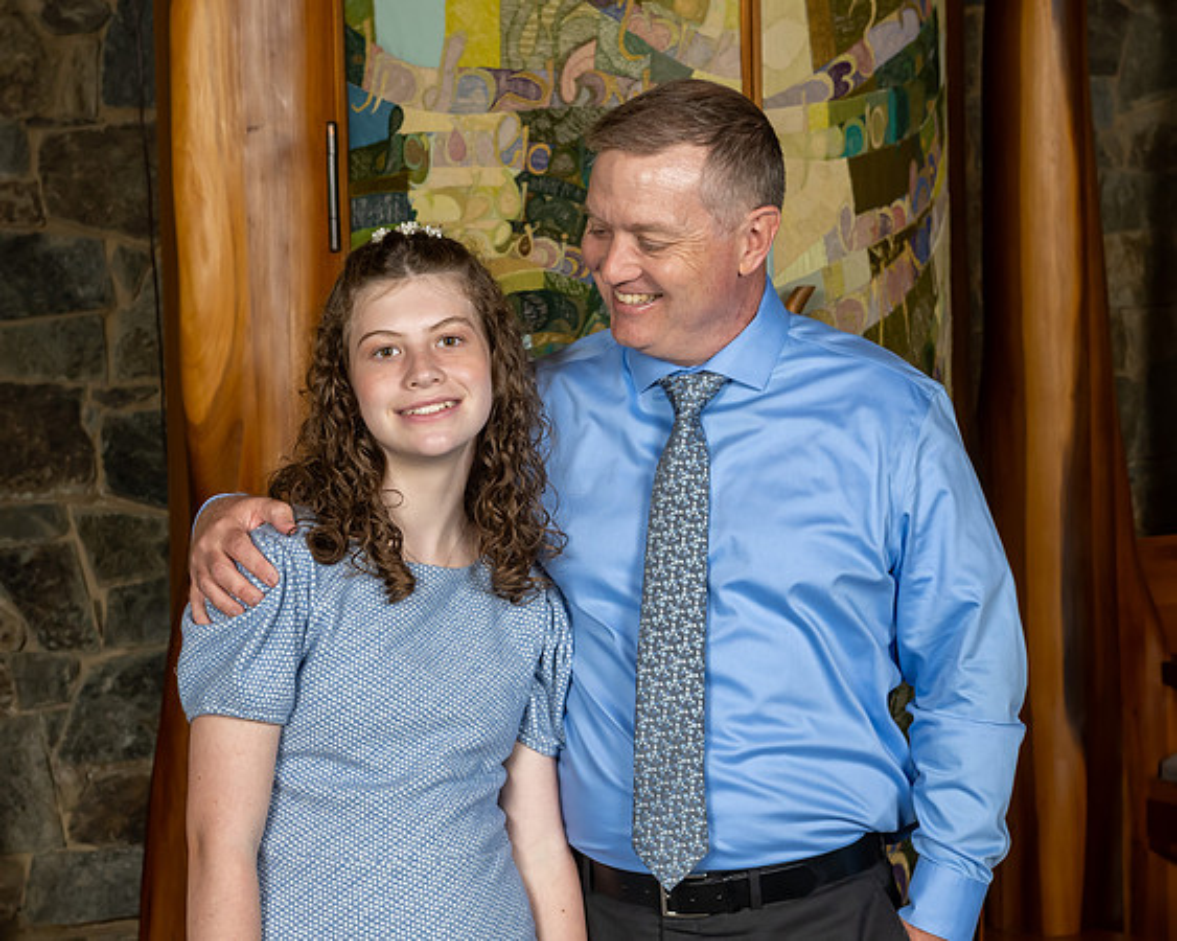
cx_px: 589
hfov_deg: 21.2
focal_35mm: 90
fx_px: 3142
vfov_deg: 17.0
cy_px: 446
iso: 640
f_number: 7.1
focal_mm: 50
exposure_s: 1/200
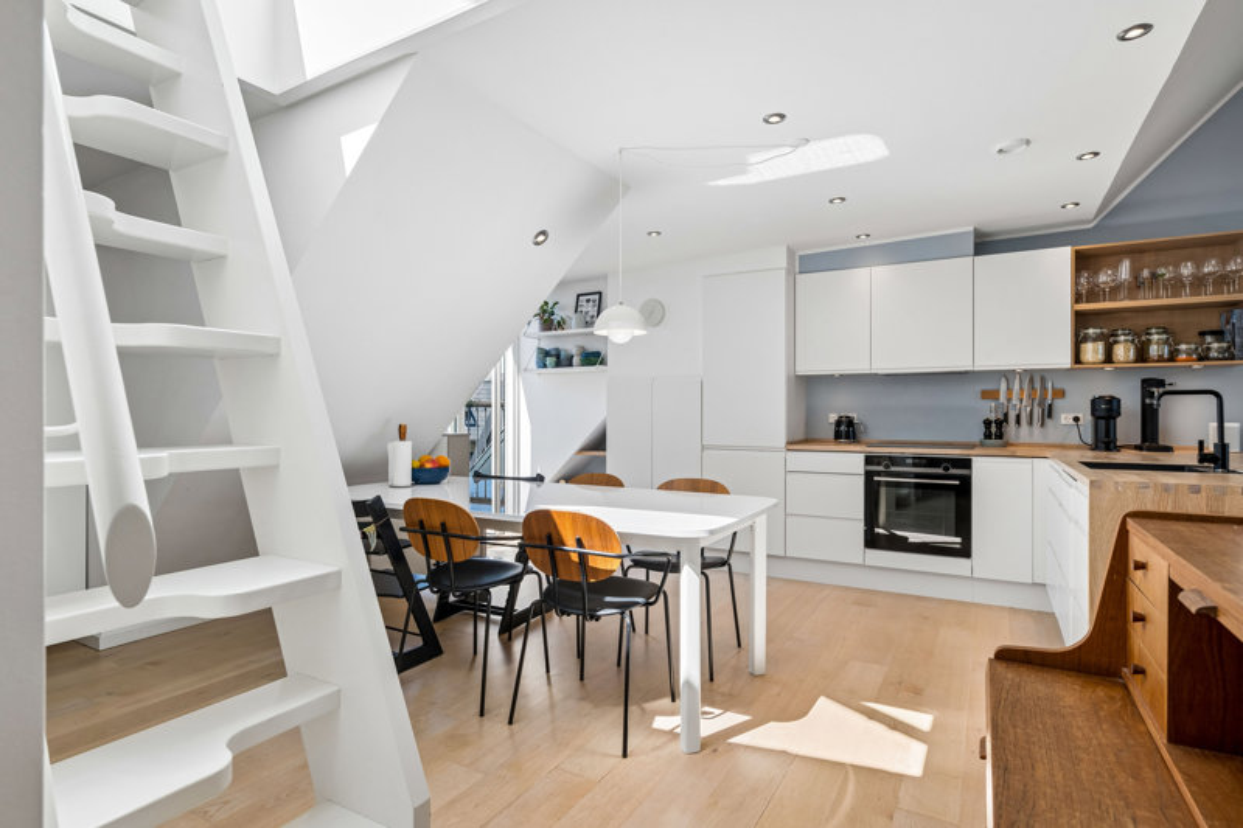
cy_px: 414
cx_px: 622
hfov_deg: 86.9
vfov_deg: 64.5
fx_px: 656
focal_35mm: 19
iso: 320
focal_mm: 19
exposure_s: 1/400
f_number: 8
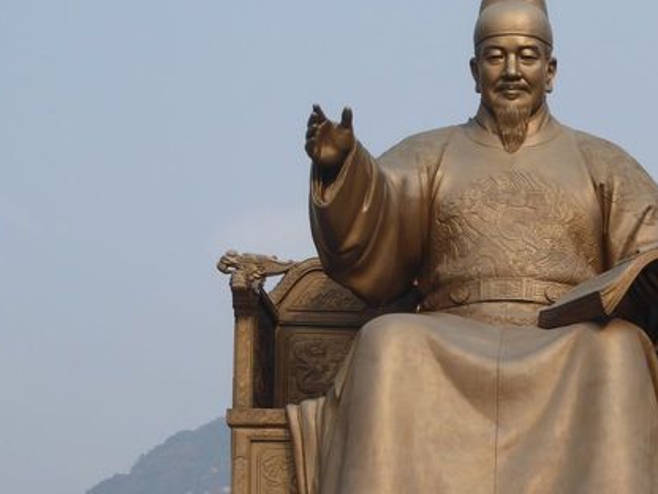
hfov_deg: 8.1
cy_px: 386
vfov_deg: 6.1
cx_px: 460
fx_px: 4638
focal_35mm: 244
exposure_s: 1/400
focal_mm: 20.6
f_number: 5.1
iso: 80
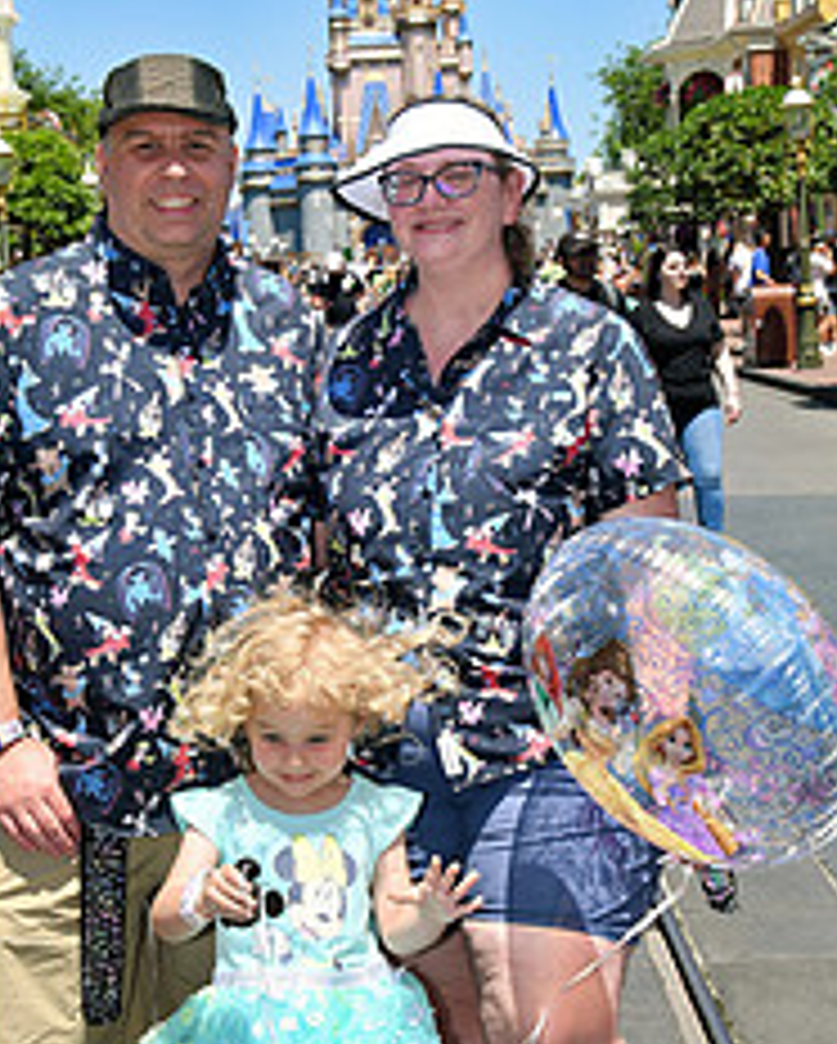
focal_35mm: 71
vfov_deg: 26.7
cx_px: 364
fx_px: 2196
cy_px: 472
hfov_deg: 21.6
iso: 100
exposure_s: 1/250
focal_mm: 26
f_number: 8
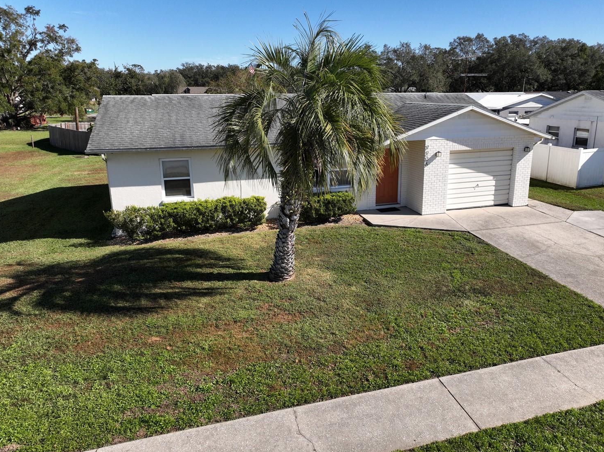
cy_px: 217
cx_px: 324
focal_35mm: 26
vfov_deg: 53.0
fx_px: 453
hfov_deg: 67.2
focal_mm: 12.29
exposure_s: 1/60
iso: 100
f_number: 2.8
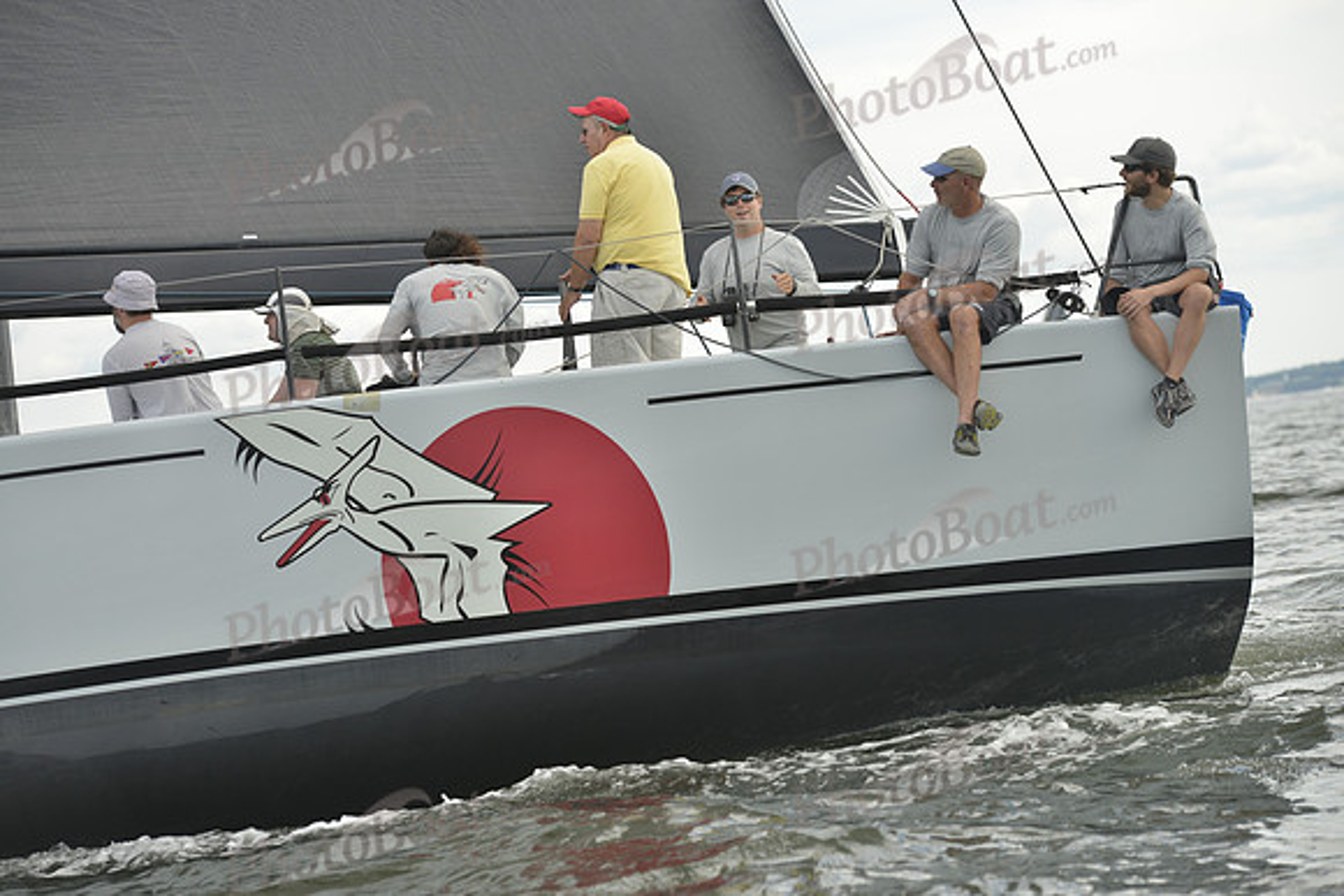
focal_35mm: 116
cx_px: 672
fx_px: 4331
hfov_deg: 17.6
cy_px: 448
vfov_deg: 11.8
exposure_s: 1/1000
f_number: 5
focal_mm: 116
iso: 200
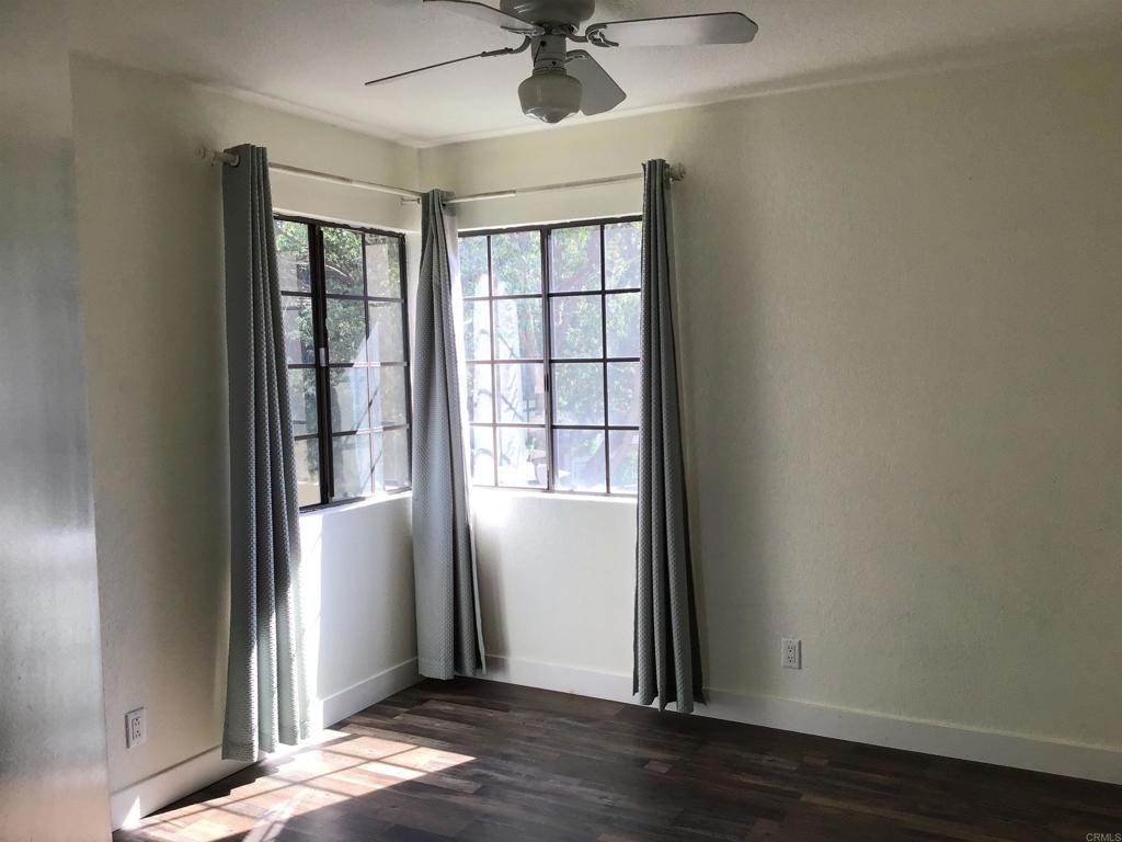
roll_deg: +0.7
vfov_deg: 45.4
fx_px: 1005
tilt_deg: -5.4
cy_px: 421
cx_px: 561
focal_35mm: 31
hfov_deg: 58.4
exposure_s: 1/120
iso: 32
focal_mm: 3.3
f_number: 2.4
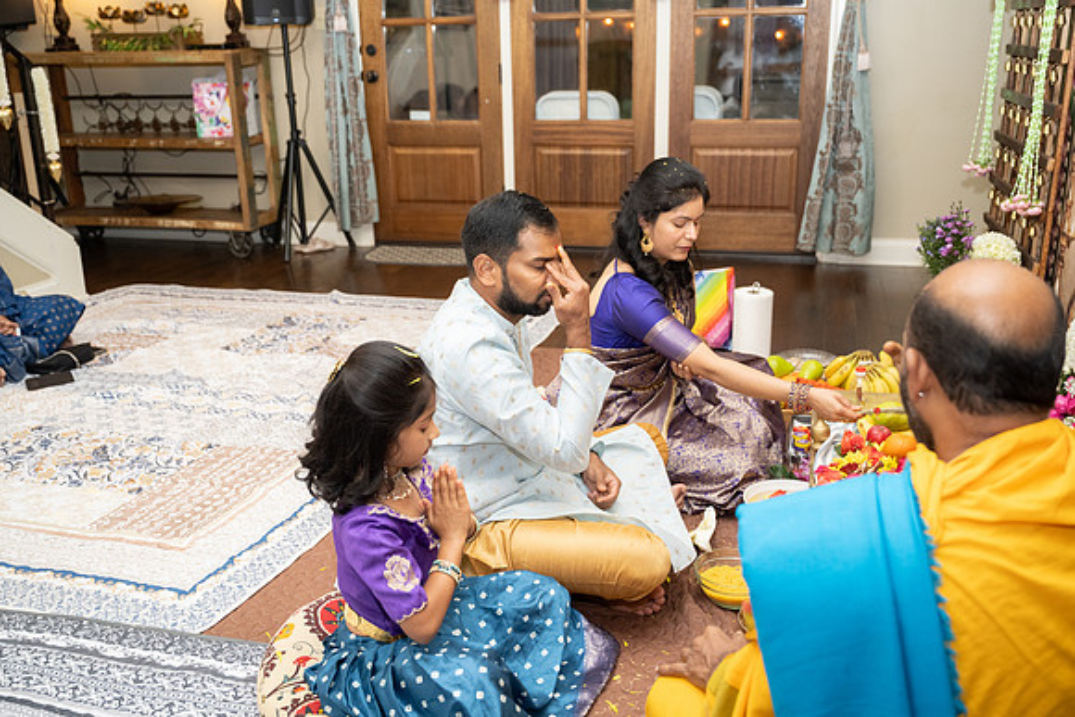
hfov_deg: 55.6
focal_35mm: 34
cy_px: 358
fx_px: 1018
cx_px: 538
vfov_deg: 38.8
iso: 1000
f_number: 3.2
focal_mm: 34
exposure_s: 1/160
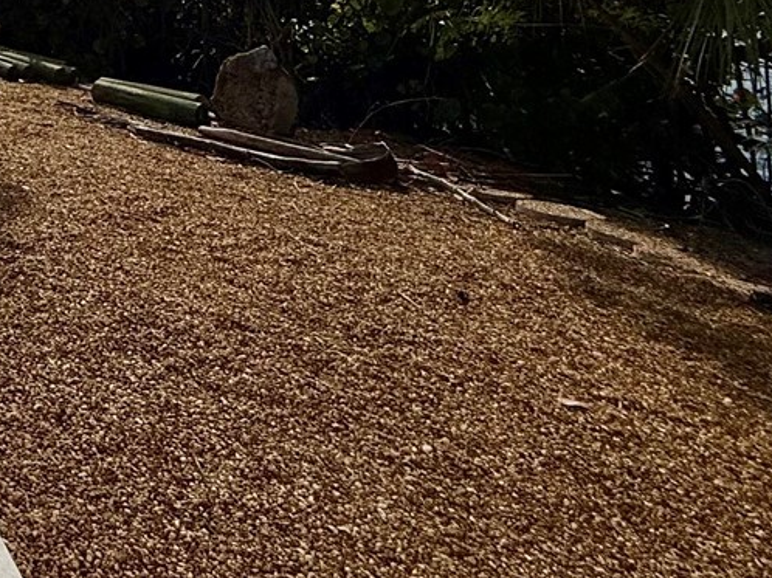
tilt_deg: +6.3
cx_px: -246
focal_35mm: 45
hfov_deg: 31.6
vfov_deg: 24.9
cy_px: -282
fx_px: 1003
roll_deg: -1.9
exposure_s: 1/10101
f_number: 2.2
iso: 40
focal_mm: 2.22
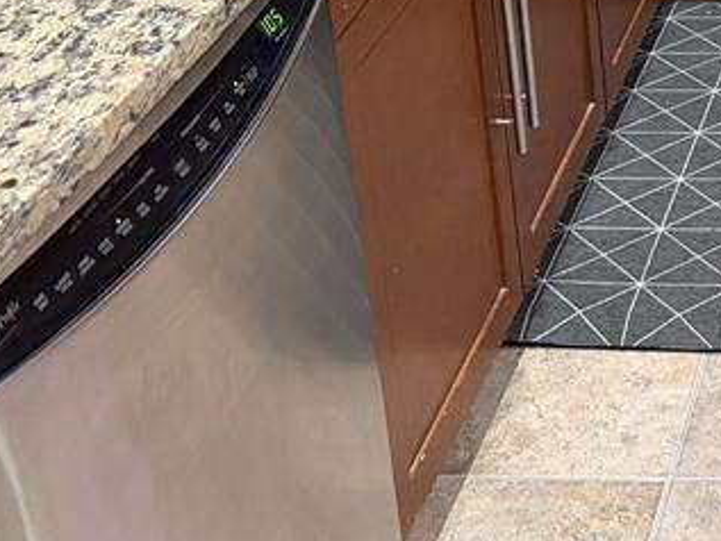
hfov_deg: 20.6
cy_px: -289
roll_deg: +1.0
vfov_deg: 16.0
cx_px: 1005
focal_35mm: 84
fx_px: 1750
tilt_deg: -17.9
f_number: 1.6
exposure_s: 1/60
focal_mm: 5.96
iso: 500
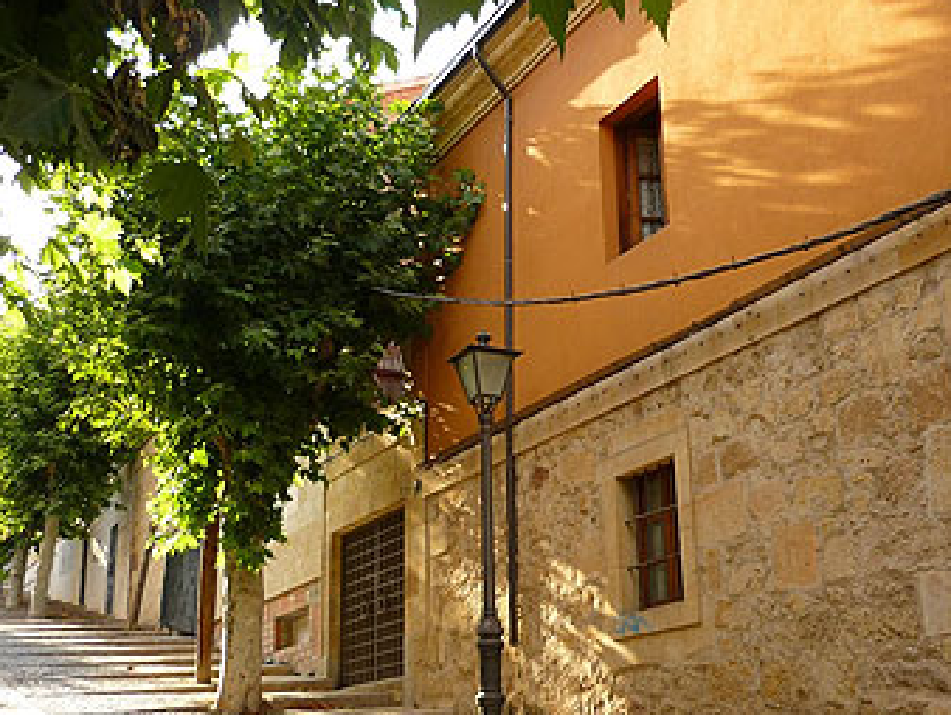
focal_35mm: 44
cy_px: 372
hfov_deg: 42.7
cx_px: 582
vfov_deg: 32.9
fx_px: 1210
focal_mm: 5.5
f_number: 2.8
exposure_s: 1/200
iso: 100
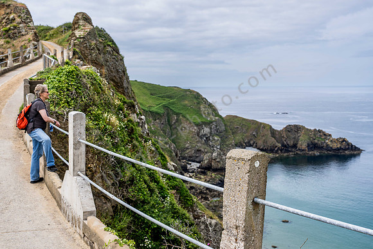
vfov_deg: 31.7
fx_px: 438
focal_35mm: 42
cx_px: 186
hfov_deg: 46.1
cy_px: 124
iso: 100
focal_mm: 40
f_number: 5.6
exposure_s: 1/320
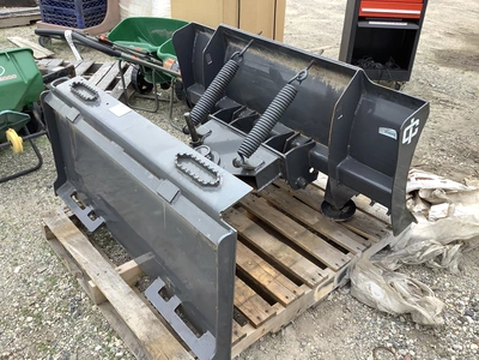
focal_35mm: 31
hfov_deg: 58.4
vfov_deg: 45.4
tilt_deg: -34.2
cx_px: 240
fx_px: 429
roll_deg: +1.3
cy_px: 180
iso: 40
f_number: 2.4
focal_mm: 3.3
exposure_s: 1/120
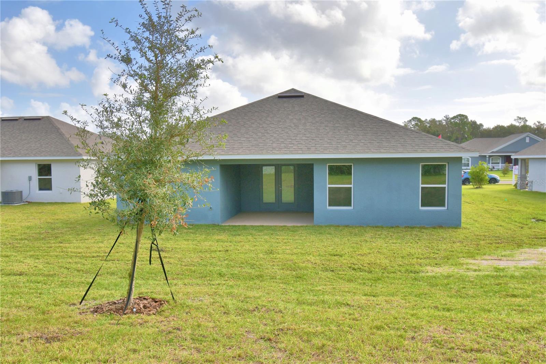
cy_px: 182
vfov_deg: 43.6
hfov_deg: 61.9
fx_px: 455
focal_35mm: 30
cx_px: 273
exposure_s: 1/250
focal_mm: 20
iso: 100
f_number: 8
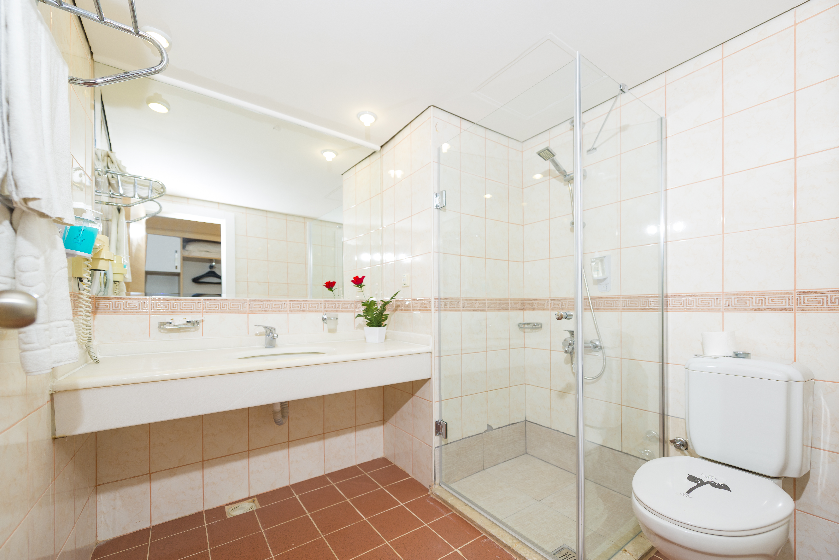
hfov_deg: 104.2
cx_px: 420
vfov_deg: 81.3
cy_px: 280
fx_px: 326
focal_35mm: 14
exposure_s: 1/80
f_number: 3.5
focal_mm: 14
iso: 100
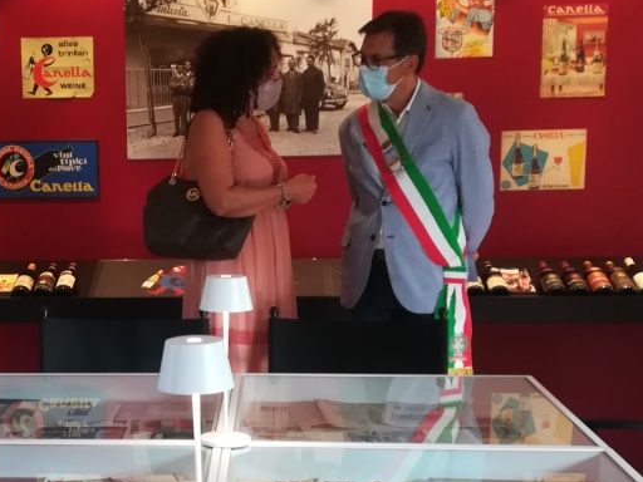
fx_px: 1152
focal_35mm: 62
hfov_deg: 30.6
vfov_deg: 23.4
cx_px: 151
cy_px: 367
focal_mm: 3.83
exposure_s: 1/33.3
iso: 125
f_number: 2.2
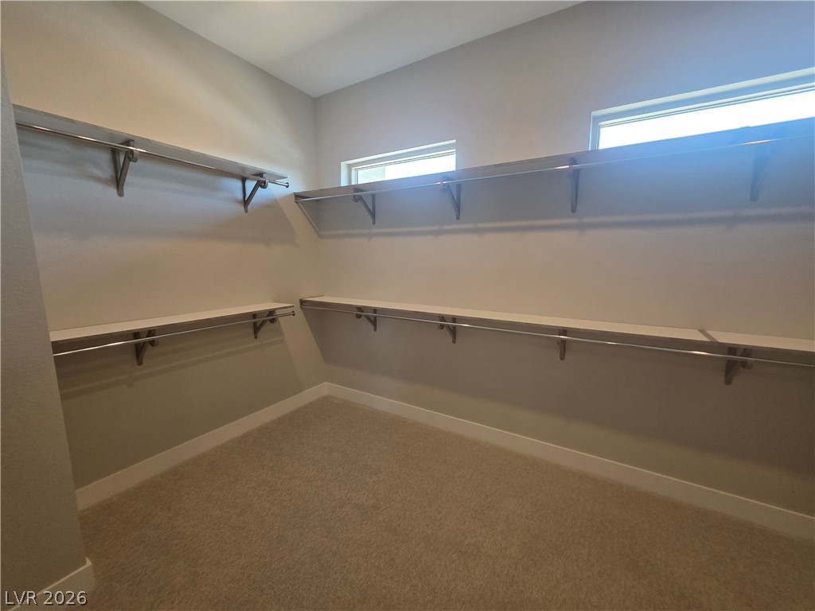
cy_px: 306
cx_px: 408
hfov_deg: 106.2
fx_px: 306
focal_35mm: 13
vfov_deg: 89.9
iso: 160
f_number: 1.9
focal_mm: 2.2
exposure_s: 1/120
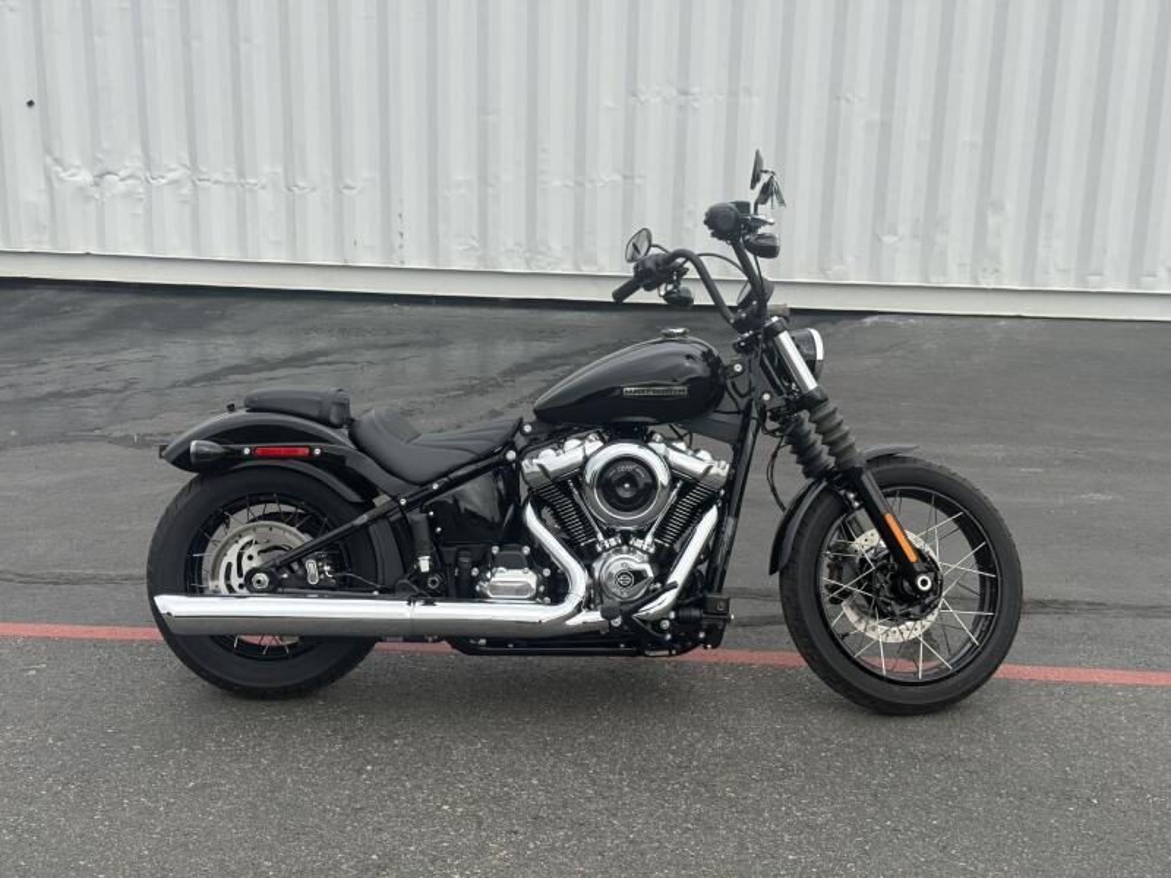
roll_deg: +0.1
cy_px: 439
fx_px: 1624
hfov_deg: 39.7
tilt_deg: -11.5
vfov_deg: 30.3
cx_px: 586
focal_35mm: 48
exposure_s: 1/2088
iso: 64
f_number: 1.78
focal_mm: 6.76
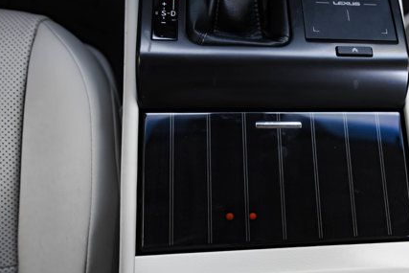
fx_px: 409
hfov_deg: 51.9
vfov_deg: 36.8
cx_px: 281
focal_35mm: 36
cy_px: 164
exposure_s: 1/200
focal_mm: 24
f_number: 2.8
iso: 800
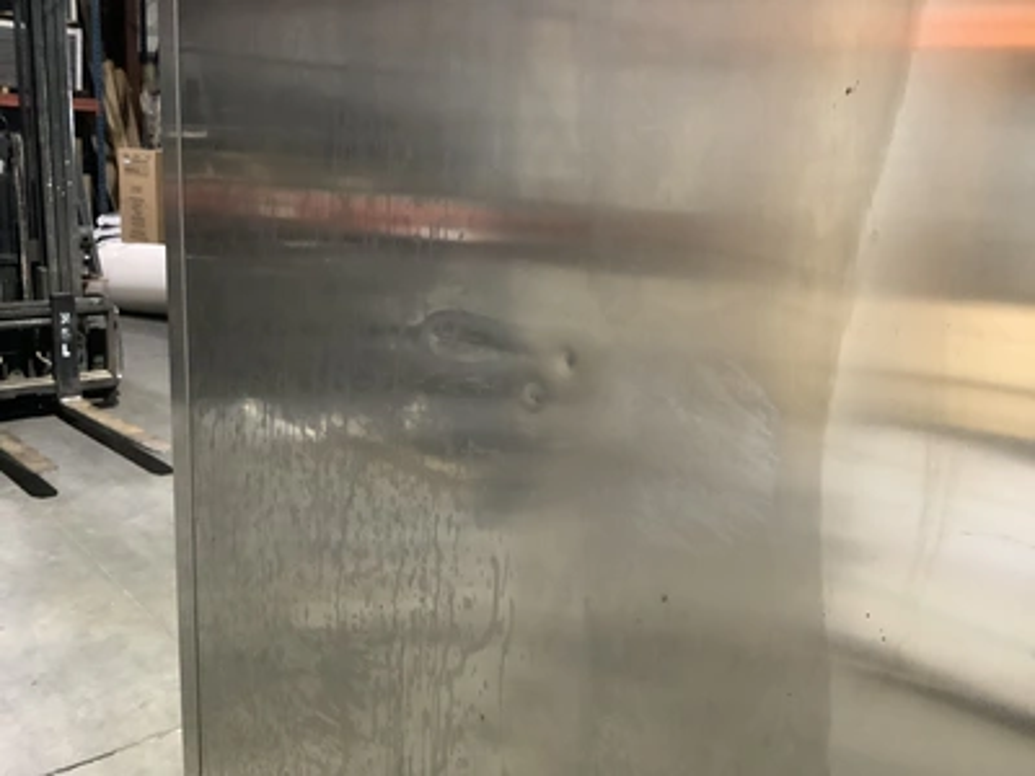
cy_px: 388
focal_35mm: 31
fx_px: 927
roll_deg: -2.2
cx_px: 518
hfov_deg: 58.4
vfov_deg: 45.4
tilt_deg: -14.1
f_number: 2.4
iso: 320
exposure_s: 1/40
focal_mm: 3.3
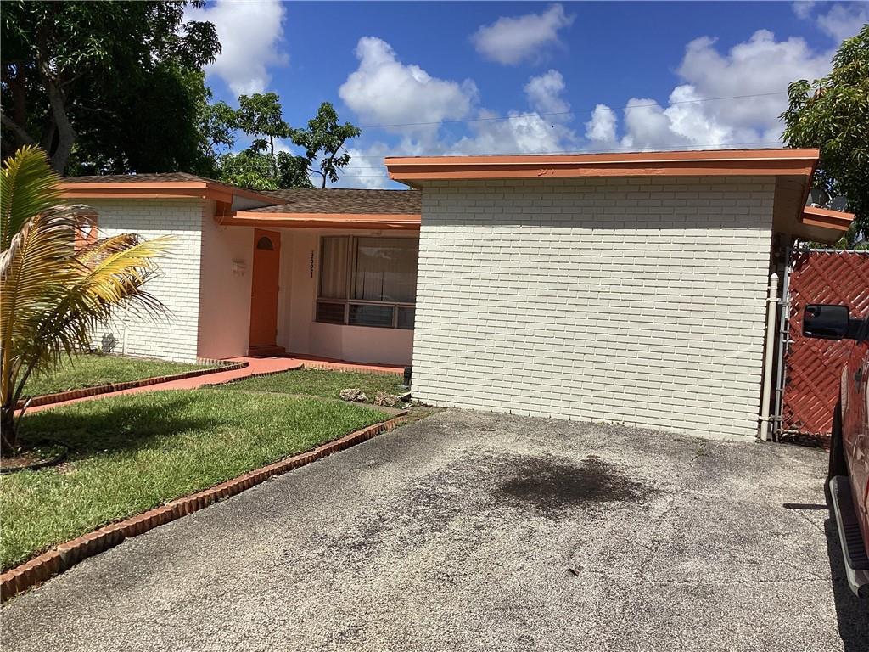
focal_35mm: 31
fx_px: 778
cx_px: 434
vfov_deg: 45.4
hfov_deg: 58.4
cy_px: 326
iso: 25
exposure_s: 1/2398
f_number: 2.4
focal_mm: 3.3
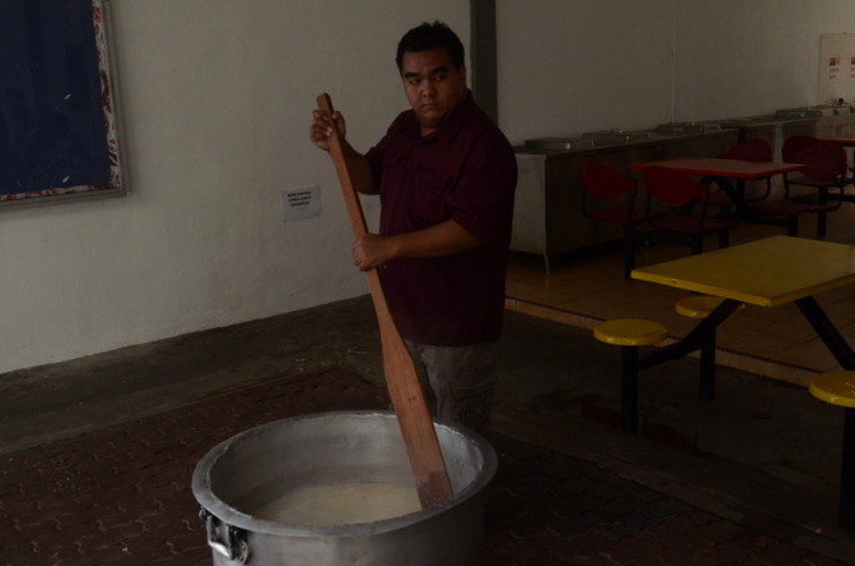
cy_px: 283
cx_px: 428
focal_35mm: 39
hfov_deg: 49.6
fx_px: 924
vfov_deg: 34.1
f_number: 4
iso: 1000
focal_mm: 26
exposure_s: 1/250
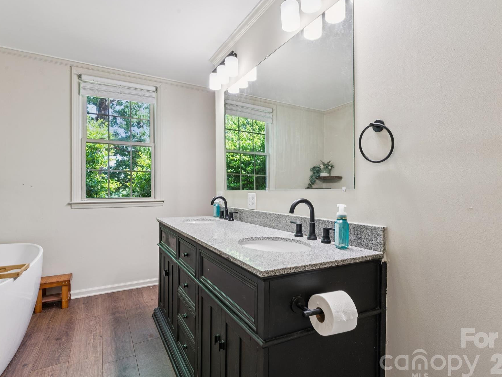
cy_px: 188
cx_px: 258
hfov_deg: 85.6
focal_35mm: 19
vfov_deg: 69.6
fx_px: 271
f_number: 13
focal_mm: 16.6
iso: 100
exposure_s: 1
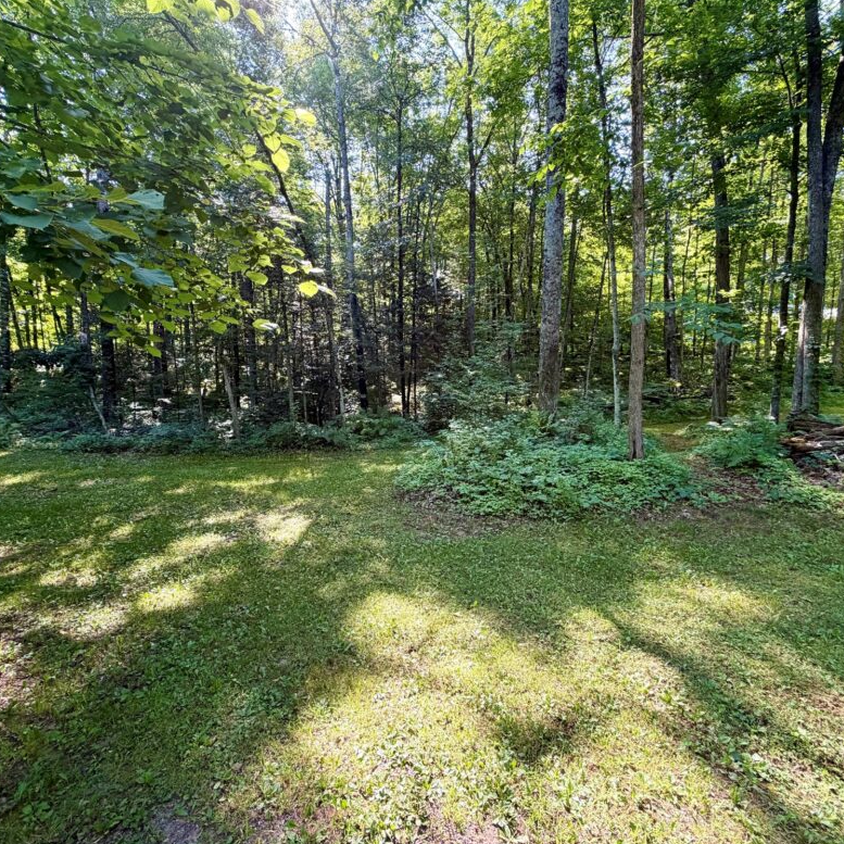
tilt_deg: -8.5
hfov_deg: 84.0
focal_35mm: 17
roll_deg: +2.5
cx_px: 411
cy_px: 415
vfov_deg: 84.0
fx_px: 469
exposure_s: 1/121
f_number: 2.2
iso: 160
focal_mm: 2.22
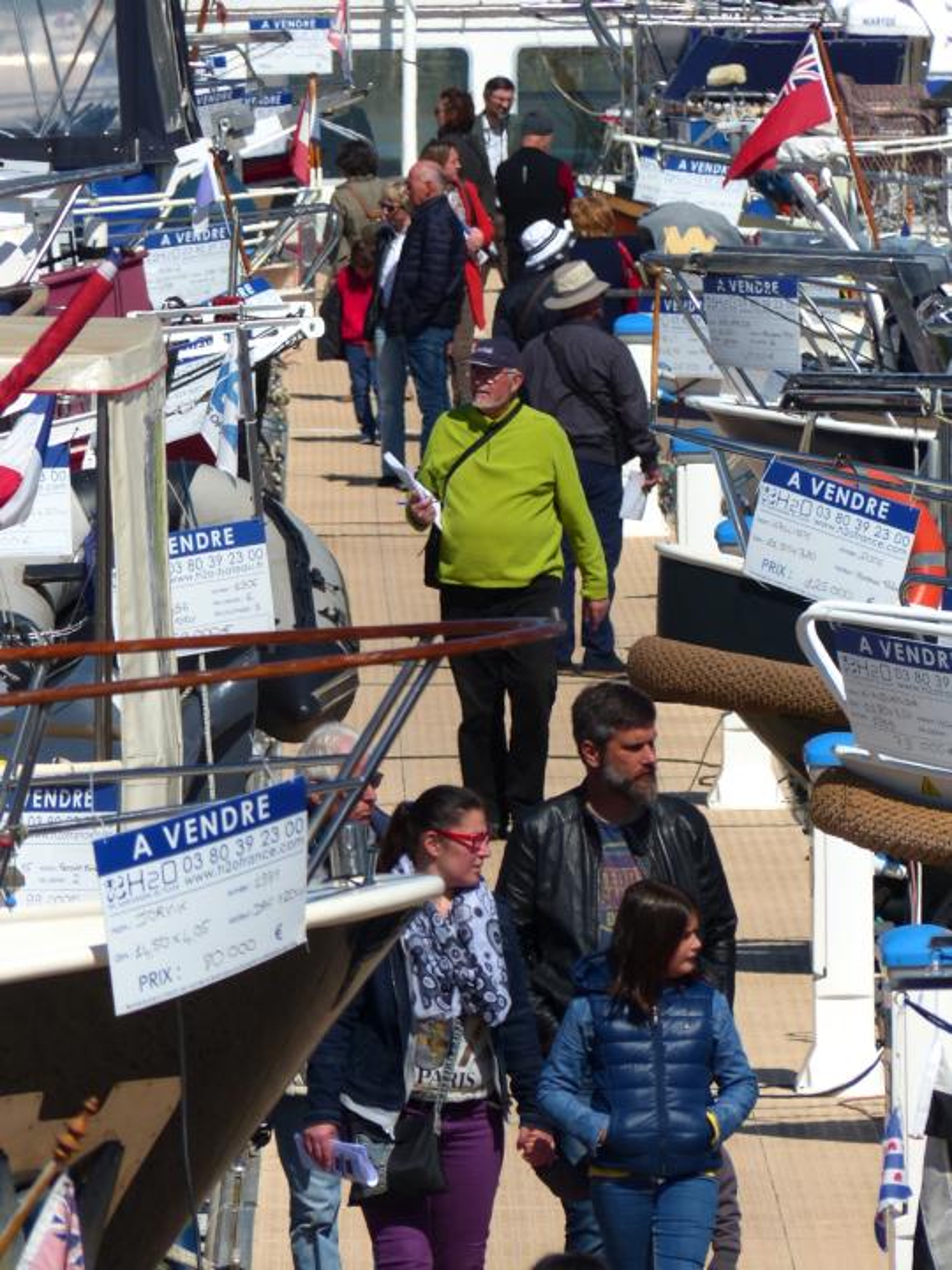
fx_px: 21965
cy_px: 635
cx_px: 476
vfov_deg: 3.3
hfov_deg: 2.5
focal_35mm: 599
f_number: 4
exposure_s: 1/1600
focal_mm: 107.8
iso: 100
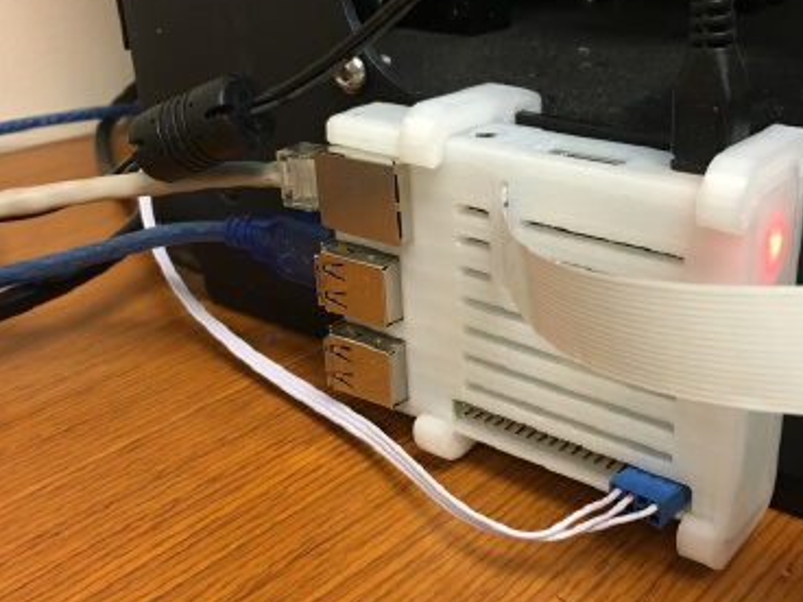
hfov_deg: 44.4
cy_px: 299
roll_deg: -0.5
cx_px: 510
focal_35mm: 42
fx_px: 974
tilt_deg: -23.6
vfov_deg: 34.3
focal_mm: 4.15
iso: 100
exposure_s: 1/30
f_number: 2.2
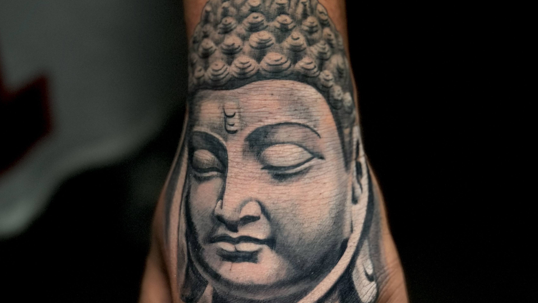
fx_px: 499
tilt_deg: -54.5
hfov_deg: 56.6
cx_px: 268
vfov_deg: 33.7
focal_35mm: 35
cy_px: 170
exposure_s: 1/60
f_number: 1.78
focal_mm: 6.76
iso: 500
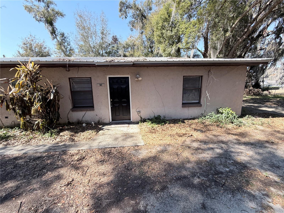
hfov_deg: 102.1
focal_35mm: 14
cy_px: 106
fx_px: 115
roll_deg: +2.3
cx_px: 142
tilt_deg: -10.3
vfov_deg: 85.7
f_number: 2.2
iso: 50
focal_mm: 2.22
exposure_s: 1/502
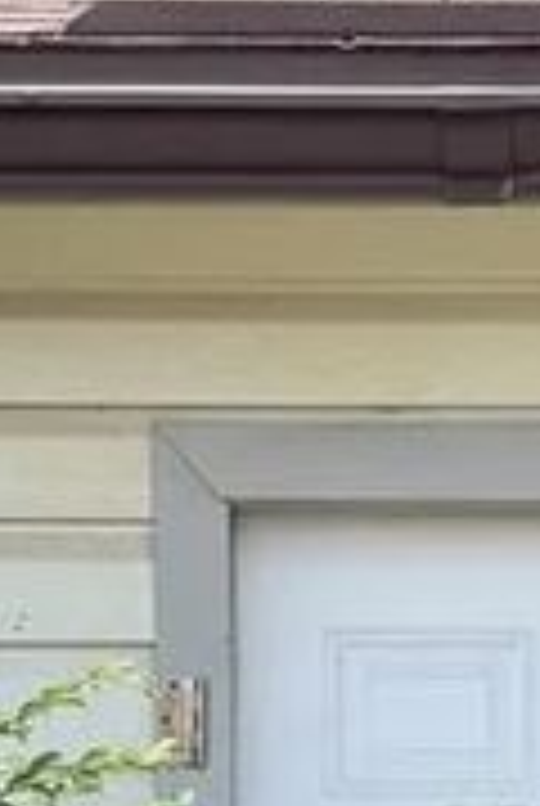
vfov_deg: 10.5
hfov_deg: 7.2
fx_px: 4258
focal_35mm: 190
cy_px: 1146
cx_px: 572
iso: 80
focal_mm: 6.76
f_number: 1.78
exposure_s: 1/1653
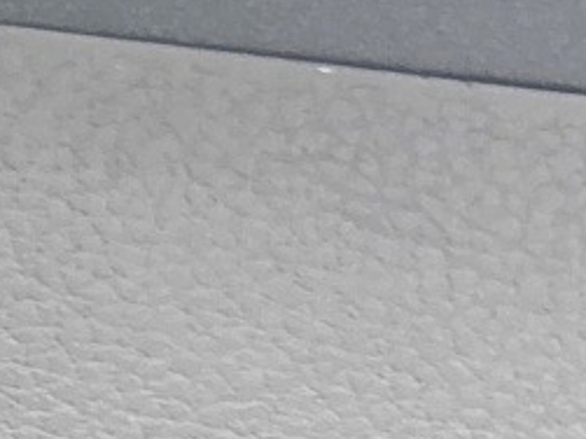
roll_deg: +2.6
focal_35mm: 199
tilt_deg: +17.5
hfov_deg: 8.7
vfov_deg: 6.9
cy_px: 1182
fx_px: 3367
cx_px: -1002
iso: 64
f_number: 1.6
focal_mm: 5.96
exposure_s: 1/164
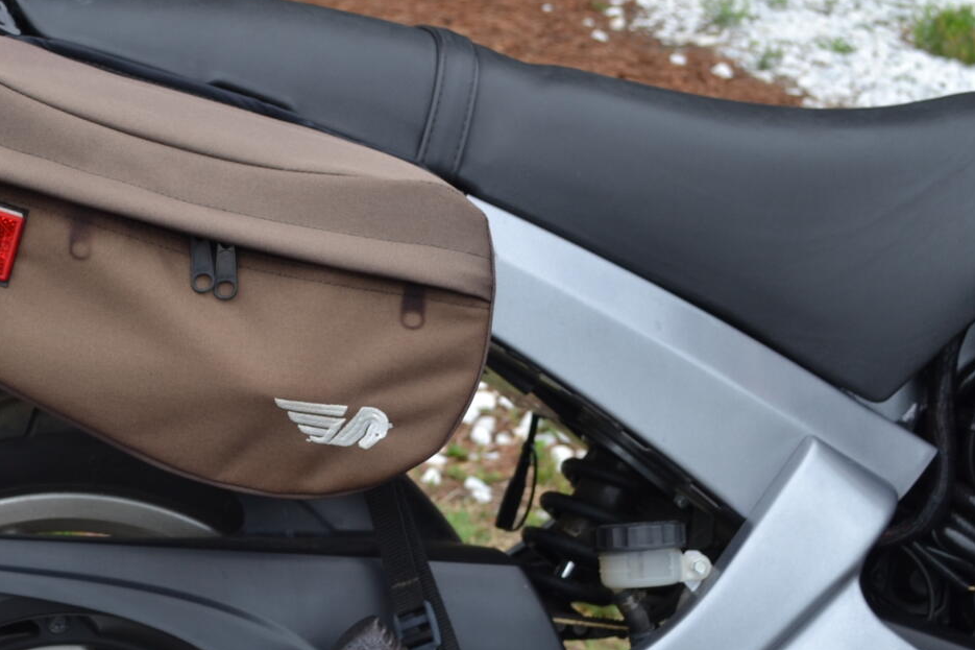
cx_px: 139
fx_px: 2085
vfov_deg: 17.4
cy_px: 598
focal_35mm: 77
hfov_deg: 25.7
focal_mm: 24
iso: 100
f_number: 5.6
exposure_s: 1/125
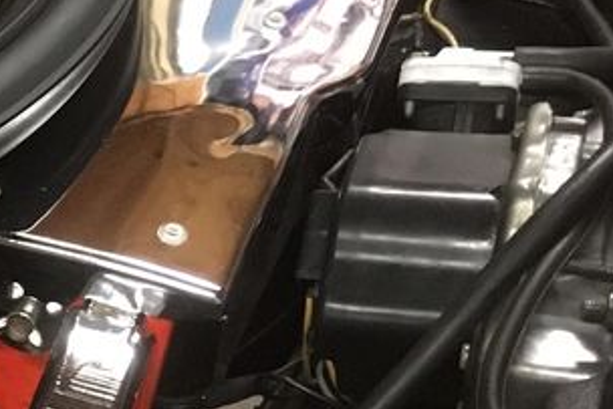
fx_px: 2163
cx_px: -563
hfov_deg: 13.9
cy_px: 443
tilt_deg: -45.2
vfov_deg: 10.7
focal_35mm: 127
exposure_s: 1/15
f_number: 2.2
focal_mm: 4.15
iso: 250
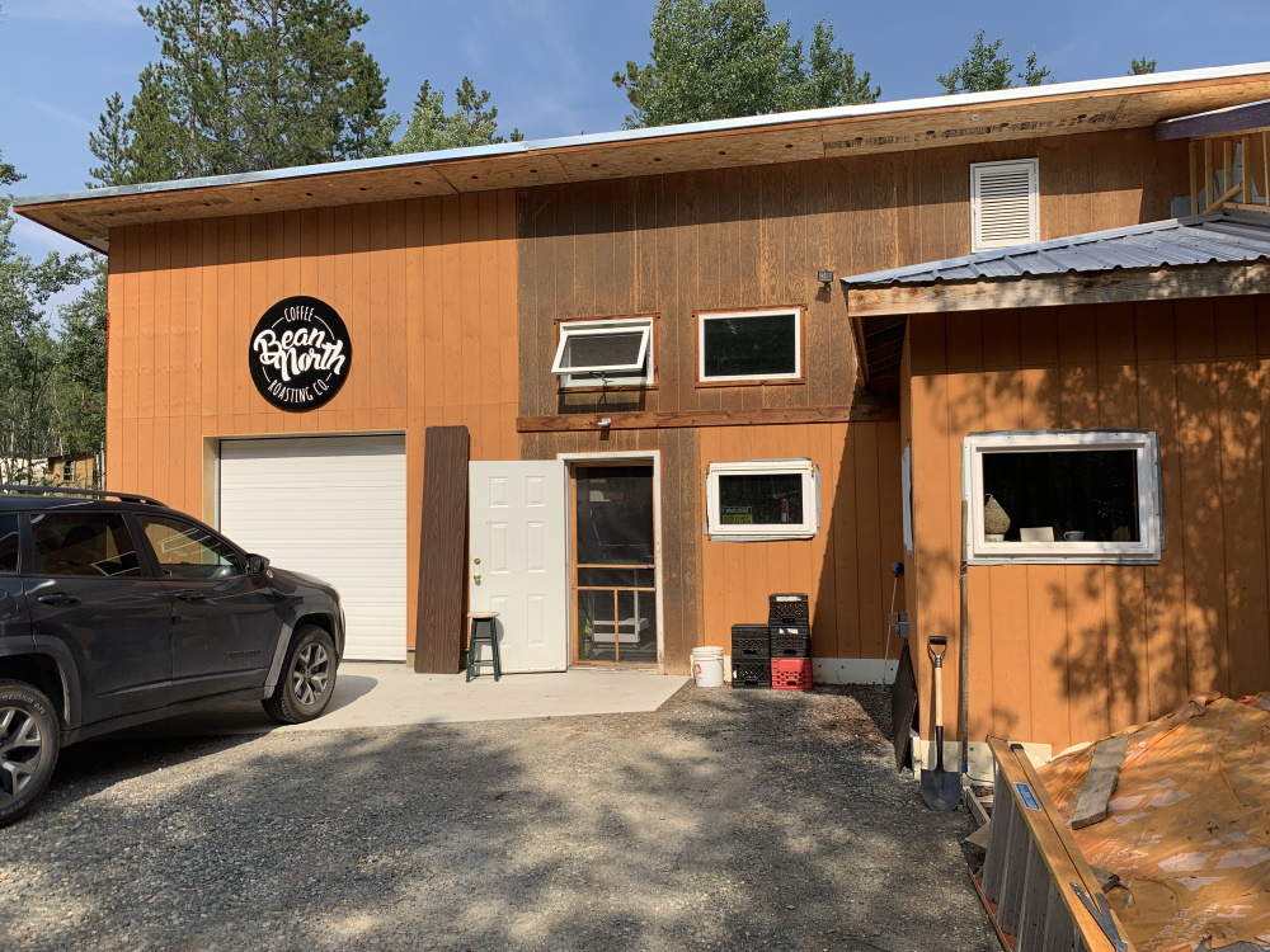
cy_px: 476
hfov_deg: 67.3
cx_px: 635
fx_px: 954
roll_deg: +0.3
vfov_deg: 53.1
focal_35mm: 26
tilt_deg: +3.5
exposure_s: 1/2033
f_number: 1.8
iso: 25
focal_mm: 4.25
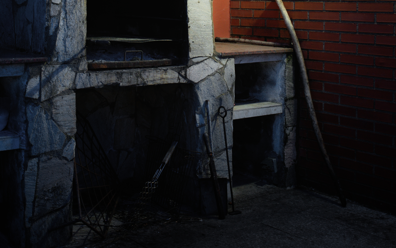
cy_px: -28
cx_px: 197
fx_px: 583
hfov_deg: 37.5
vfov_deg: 22.6
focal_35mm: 54
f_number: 10
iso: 200
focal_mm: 35
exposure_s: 1.6
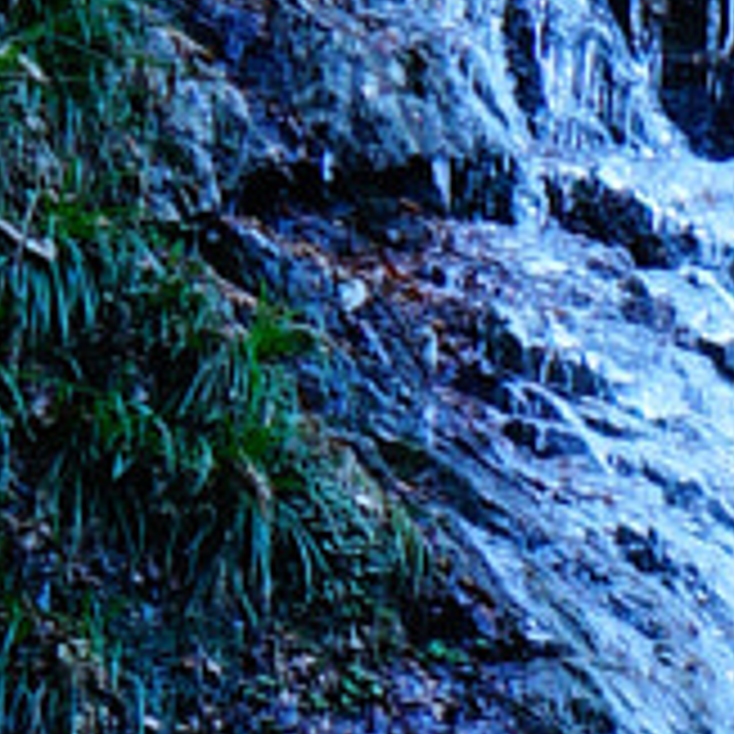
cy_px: 1342
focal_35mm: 200
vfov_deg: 8.4
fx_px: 4798
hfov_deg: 8.3
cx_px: 1470
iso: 125
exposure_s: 2.5
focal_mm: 16
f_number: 22
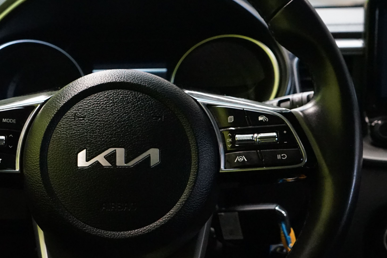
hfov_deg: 33.1
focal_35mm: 60
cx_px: 122
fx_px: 645
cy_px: 141
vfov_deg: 22.6
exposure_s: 1/50
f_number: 5.6
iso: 6400
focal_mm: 29
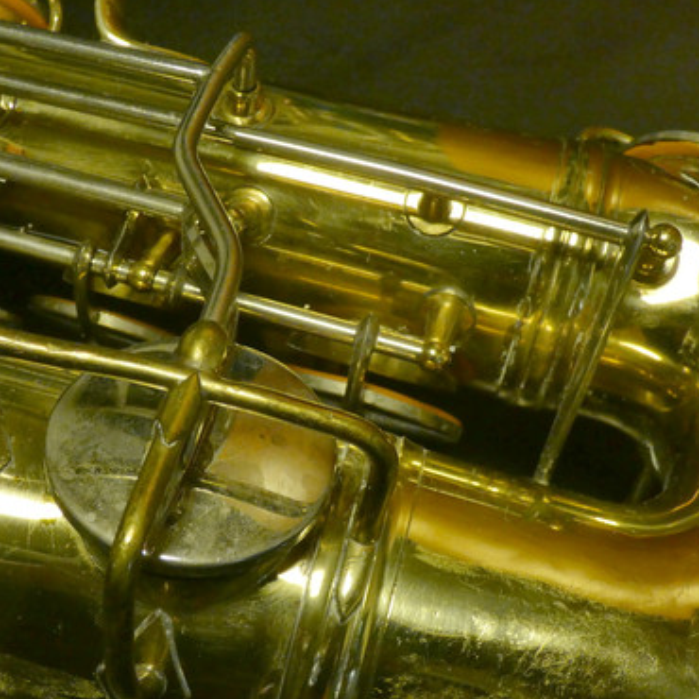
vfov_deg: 31.1
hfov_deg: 31.1
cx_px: 306
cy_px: 347
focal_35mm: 55
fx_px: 1257
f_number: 3.8
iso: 400
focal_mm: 8.2
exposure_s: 1/50
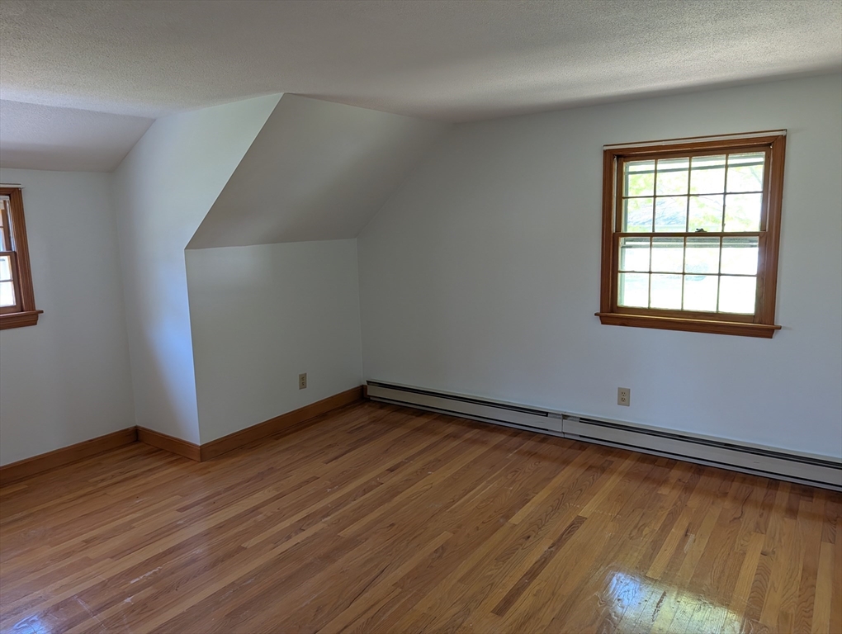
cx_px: 421
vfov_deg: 56.9
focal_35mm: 24
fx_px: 585
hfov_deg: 71.5
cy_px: 317
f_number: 1.68
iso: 207
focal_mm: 6.9
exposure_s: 1/119
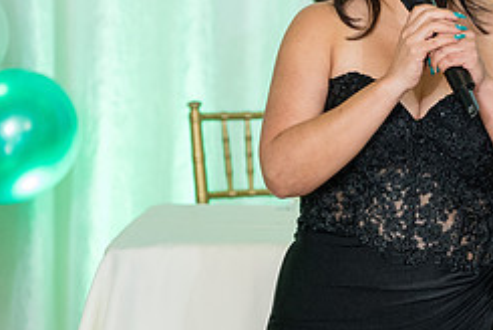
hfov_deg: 7.7
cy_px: 31
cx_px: 580
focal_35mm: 265
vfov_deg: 5.2
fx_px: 3633
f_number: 2.8
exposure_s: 1/250
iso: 1600
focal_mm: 112
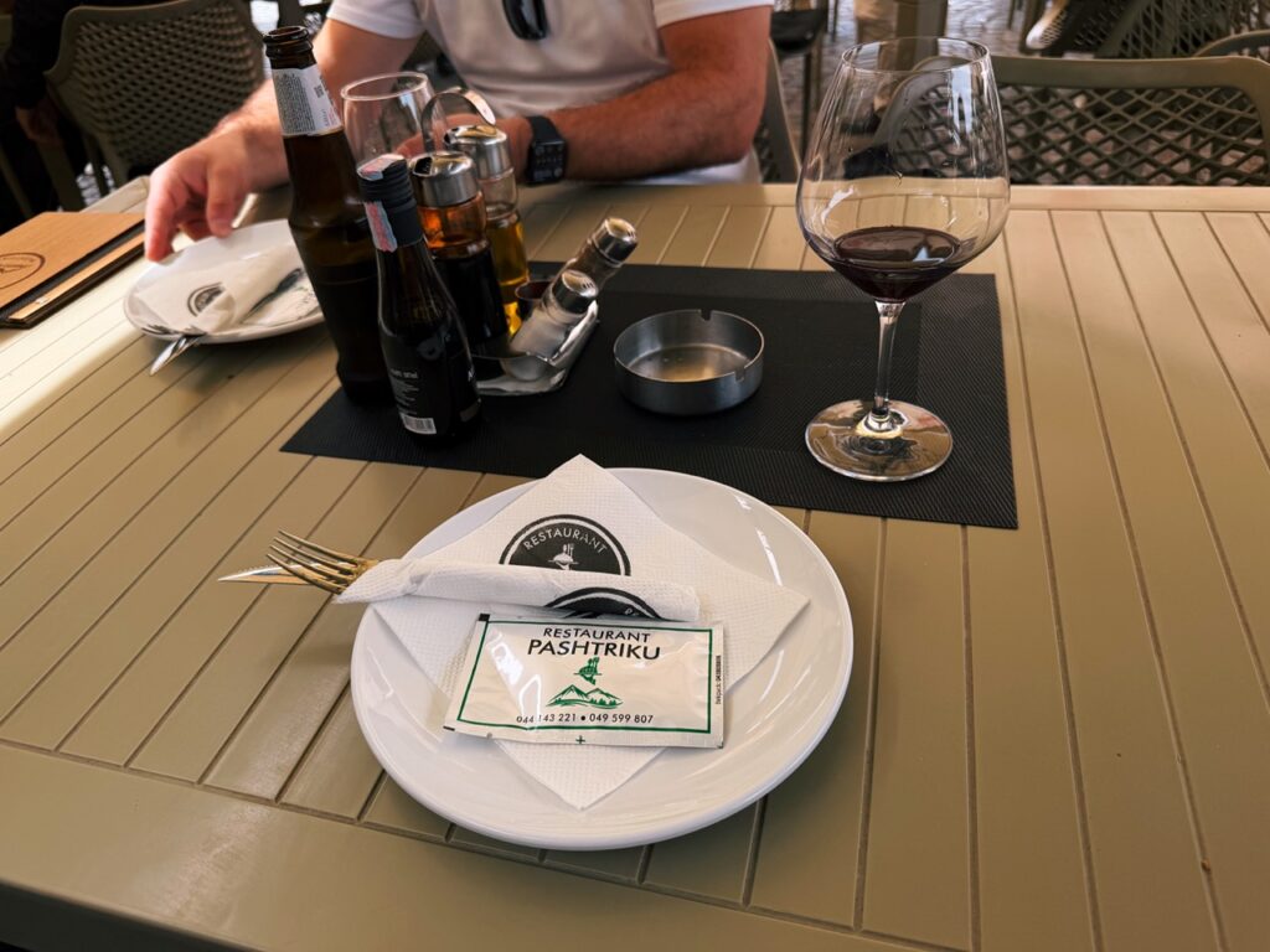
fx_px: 881
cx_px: 635
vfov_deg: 56.8
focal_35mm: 24
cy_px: 476
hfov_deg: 71.6
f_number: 1.78
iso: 80
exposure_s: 1/1770
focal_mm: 6.76
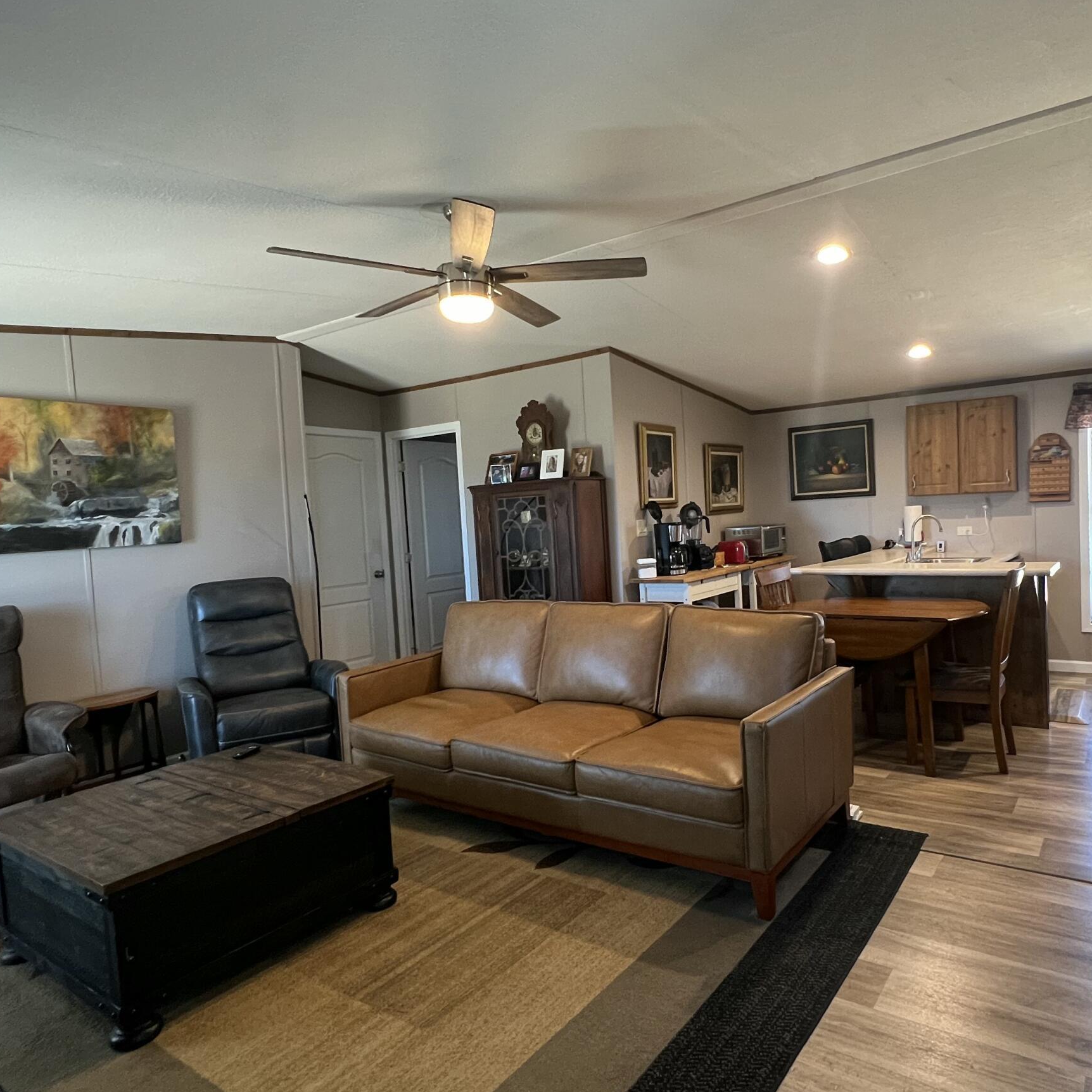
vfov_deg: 74.8
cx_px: 629
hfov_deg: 74.4
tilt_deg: -4.2
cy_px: 555
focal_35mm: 20
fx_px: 714
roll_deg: +2.6
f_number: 1.8
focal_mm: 1.57
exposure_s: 1/60
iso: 400
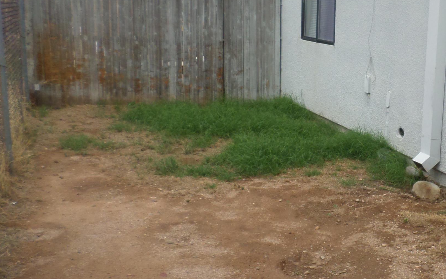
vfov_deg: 26.3
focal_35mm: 49
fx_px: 596
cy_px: 134
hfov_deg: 38.6
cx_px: 388
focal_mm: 4.5
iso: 80
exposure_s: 1/1500
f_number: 2.5
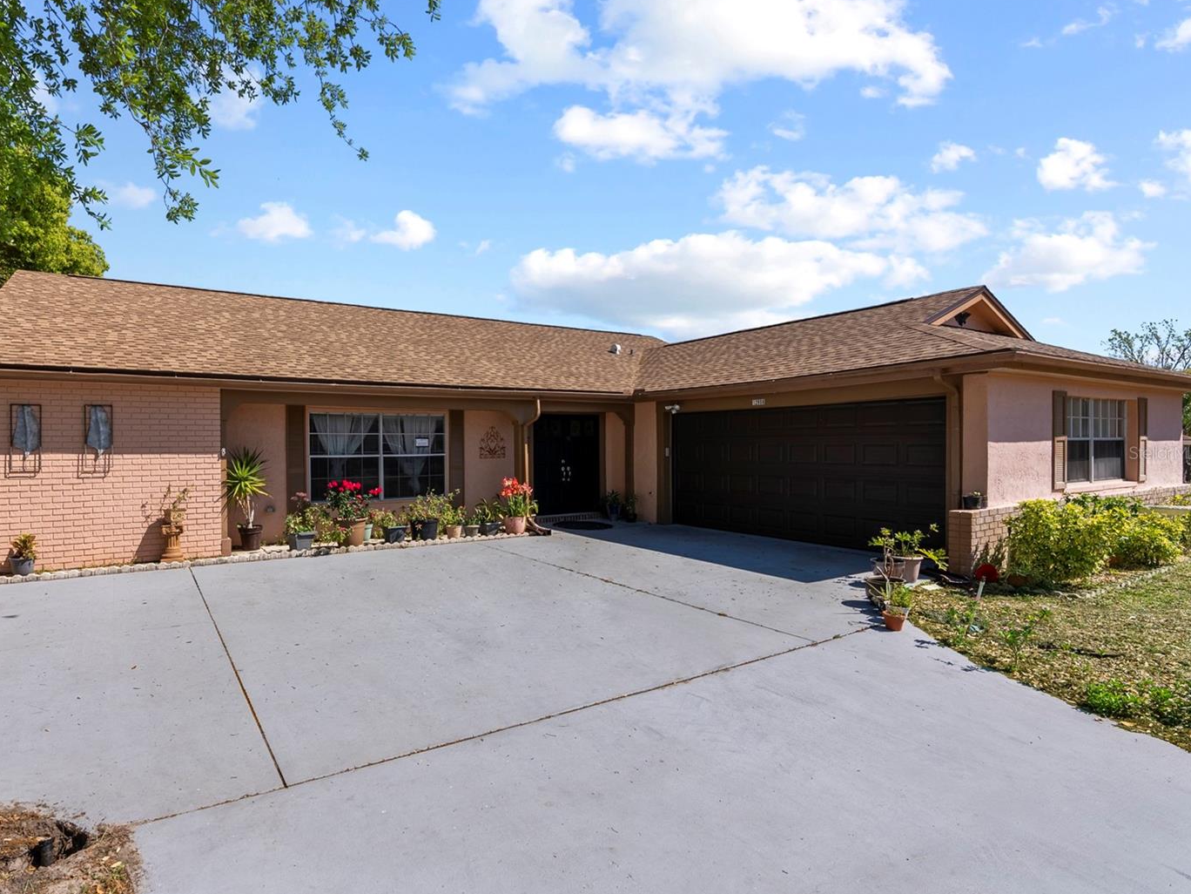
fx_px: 619
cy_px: 452
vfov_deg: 71.6
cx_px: 510
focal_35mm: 18
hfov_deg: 87.2
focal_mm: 16
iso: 100
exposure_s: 1/80
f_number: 8
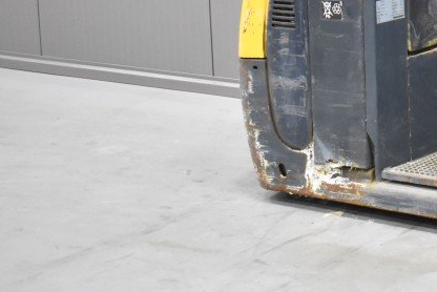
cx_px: 592
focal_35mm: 99
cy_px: -51
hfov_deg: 18.8
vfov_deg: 13.4
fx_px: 1208
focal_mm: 23
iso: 1600
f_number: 4
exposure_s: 1/50
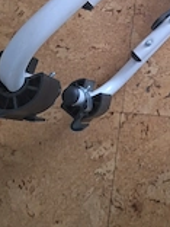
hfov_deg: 23.5
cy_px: 0
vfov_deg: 30.4
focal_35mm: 59
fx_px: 386
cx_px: 180
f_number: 1.8
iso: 250
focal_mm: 5.54
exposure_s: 1/25
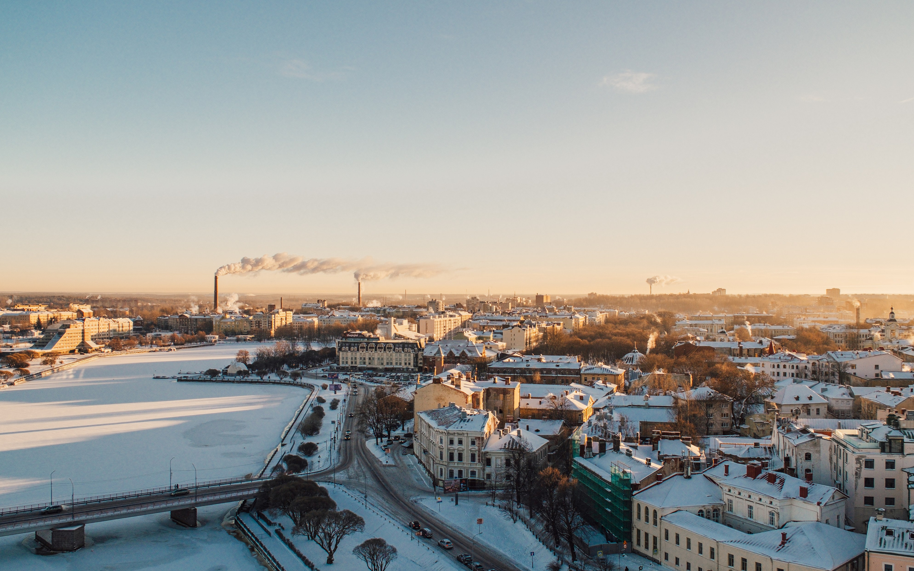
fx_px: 897
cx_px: 459
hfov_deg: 54.0
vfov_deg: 35.3
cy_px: 310
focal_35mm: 36
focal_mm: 22.4
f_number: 5
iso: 320
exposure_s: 1/500
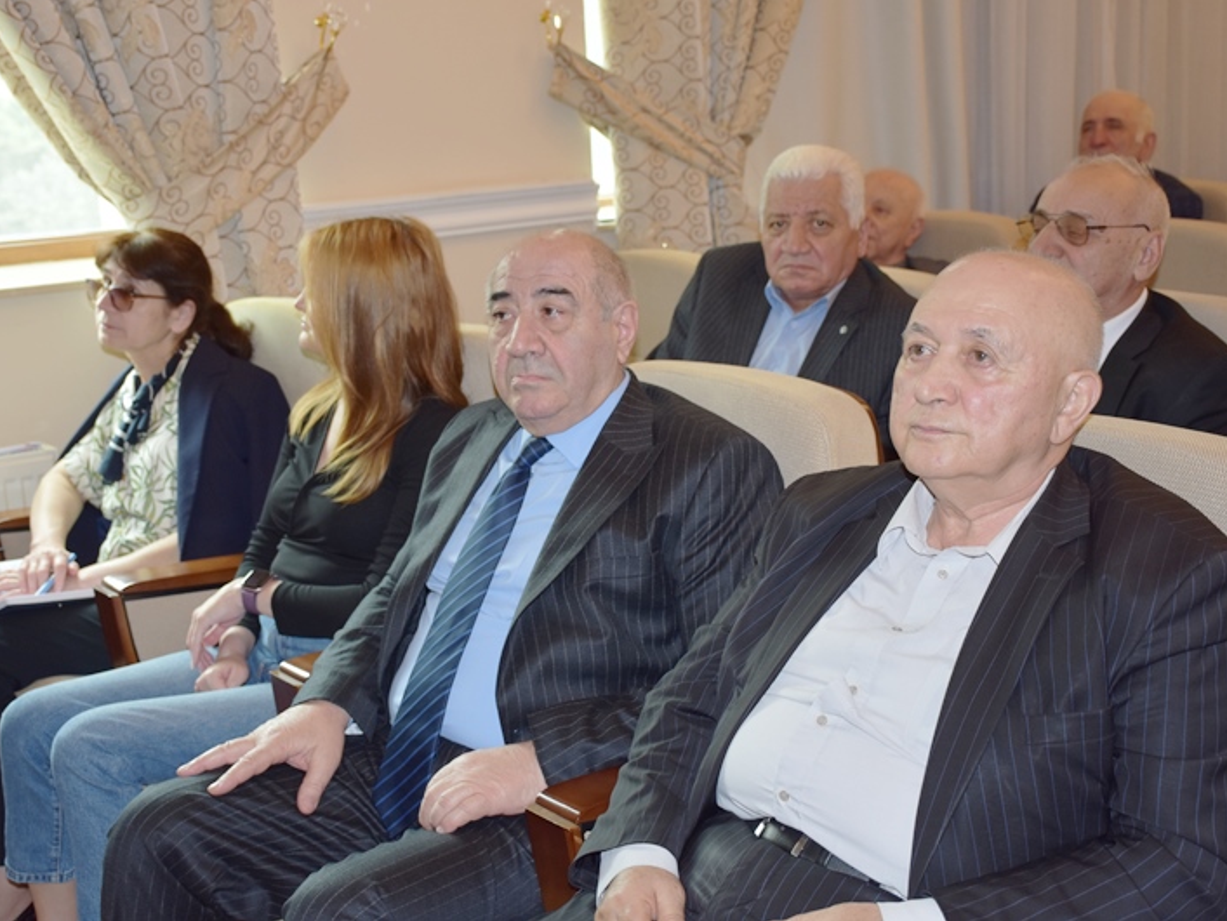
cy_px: 460
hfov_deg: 38.9
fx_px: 1737
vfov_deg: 29.7
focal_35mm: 49
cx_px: 591
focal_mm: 30
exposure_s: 1/60
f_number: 4
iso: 400
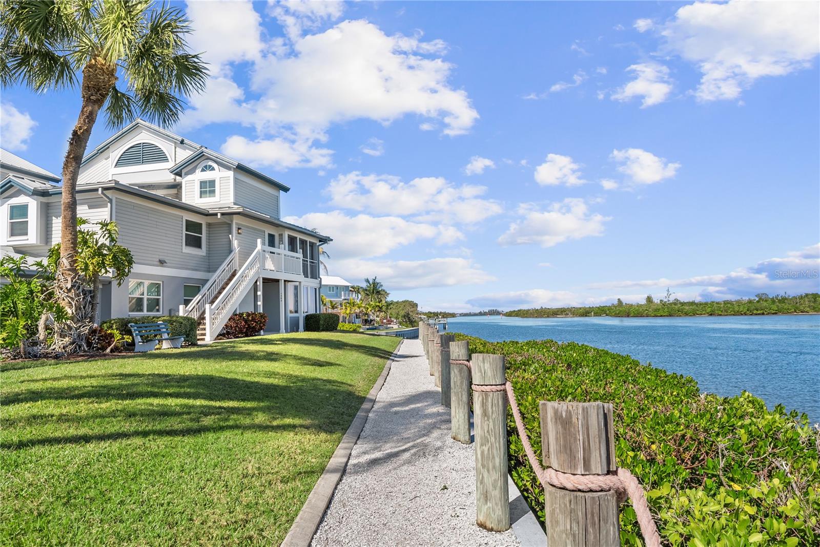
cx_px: 410
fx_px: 547
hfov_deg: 73.7
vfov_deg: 53.2
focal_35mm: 24
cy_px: 274
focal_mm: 24
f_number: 9
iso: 400
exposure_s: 1/400
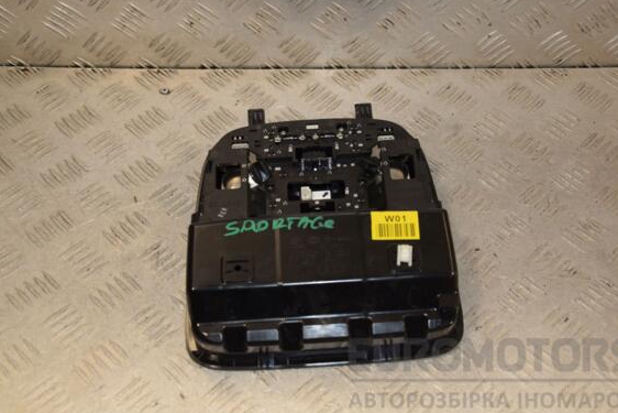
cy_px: 208
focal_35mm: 48
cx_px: 328
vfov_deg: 28.1
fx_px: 824
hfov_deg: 41.1
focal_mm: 30
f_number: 5.6
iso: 800
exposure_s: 1/200
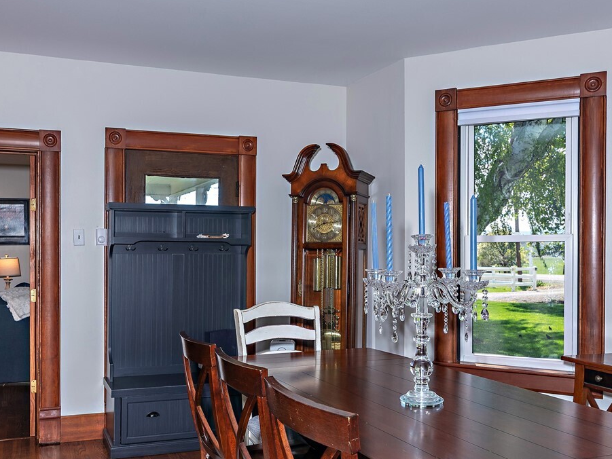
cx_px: 274
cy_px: 267
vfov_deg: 37.6
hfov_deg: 48.9
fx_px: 672
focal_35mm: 38
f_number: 8
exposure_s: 1/60
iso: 200
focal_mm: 21
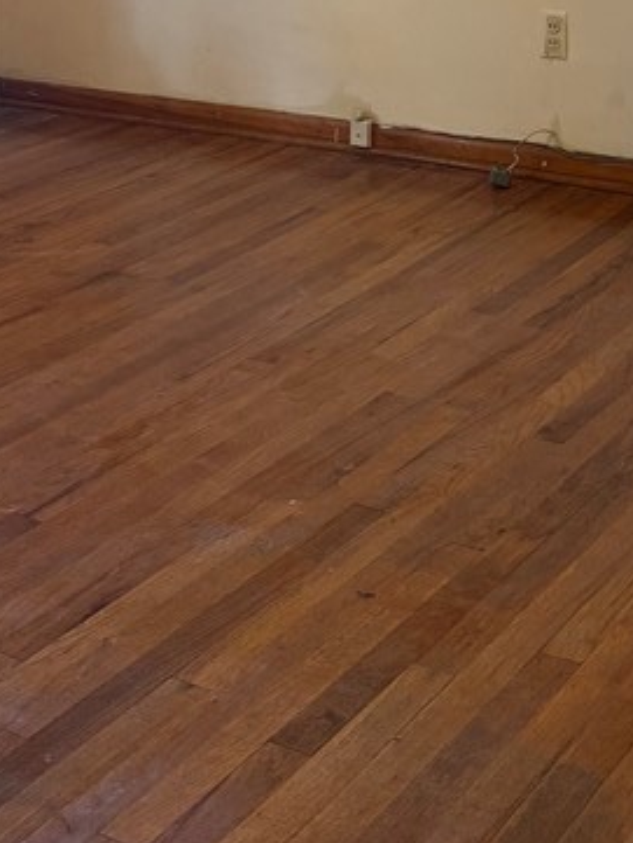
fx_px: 1657
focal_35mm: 68
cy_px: -194
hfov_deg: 21.6
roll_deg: +0.5
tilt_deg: -2.1
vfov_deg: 25.4
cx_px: 360
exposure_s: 1/60
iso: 250
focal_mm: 6.76
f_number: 1.78
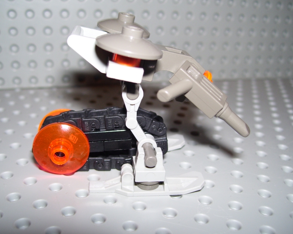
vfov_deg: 38.2
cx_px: 136
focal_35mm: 39
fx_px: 338
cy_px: 118
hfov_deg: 46.8
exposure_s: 1/60
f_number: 2.7
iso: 80
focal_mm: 6
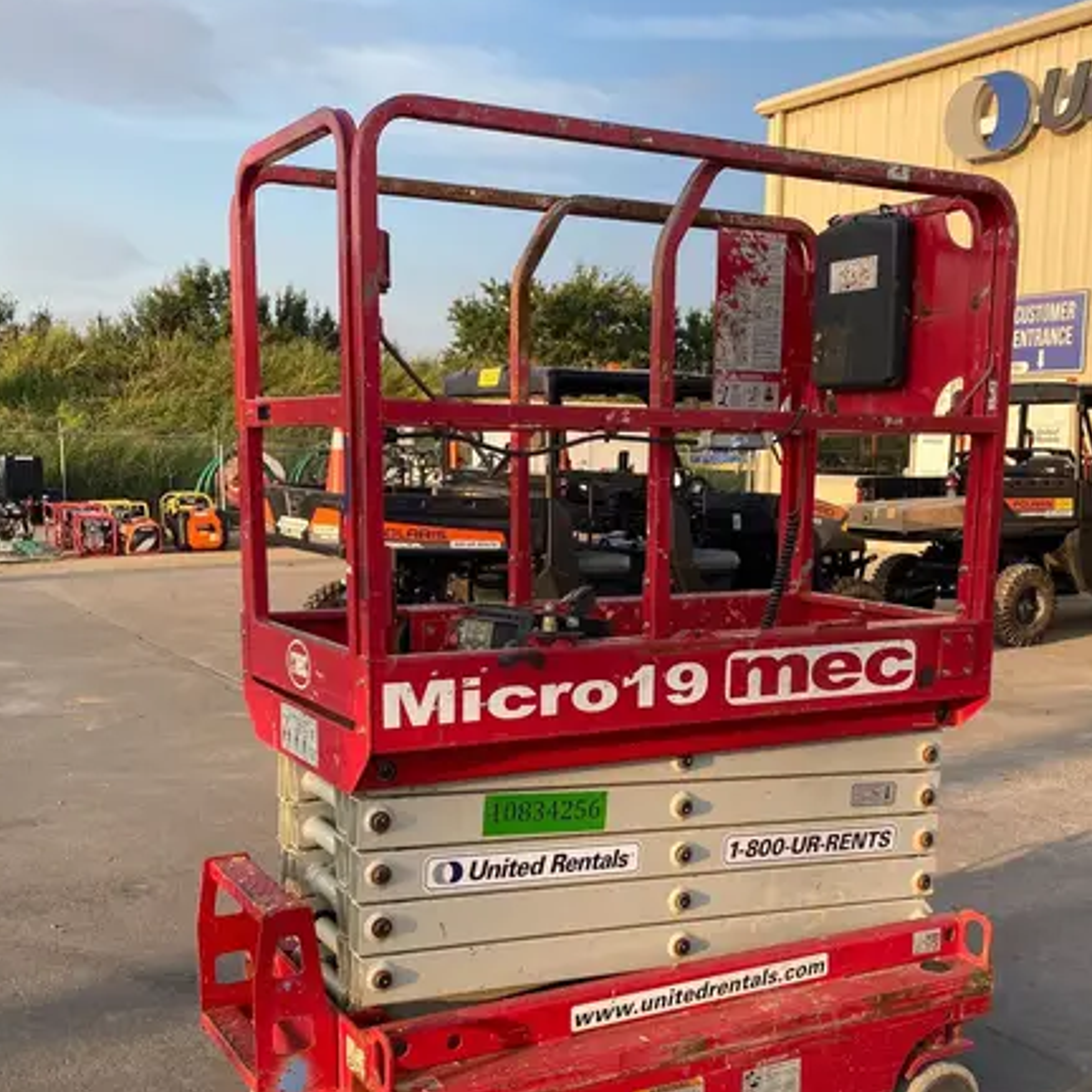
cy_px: 737
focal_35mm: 39
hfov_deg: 42.8
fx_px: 1392
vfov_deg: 42.2
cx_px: 586
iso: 32
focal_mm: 4.25
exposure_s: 1/673
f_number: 1.8
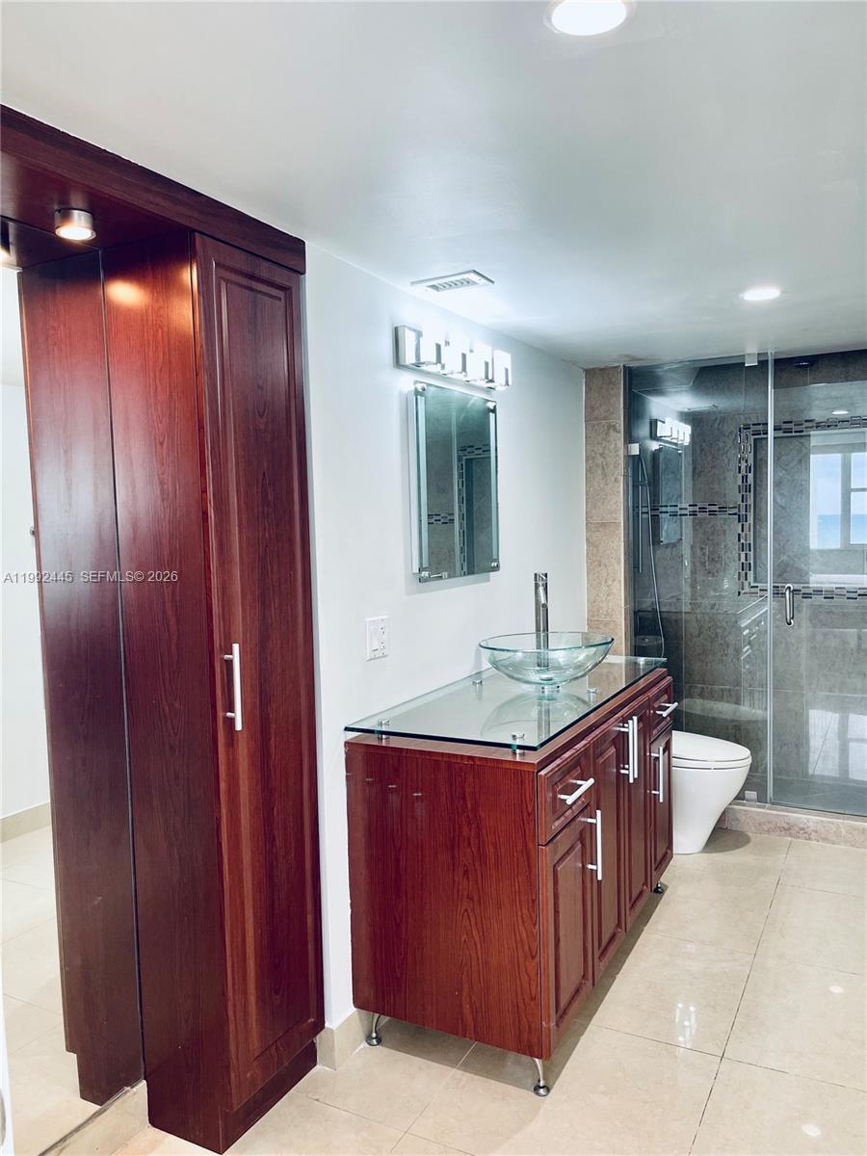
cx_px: 434
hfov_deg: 54.9
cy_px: 578
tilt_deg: -4.3
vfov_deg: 69.4
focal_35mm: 25
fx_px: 835
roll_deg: +1.1
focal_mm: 5.1
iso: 64
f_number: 1.6
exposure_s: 1/60
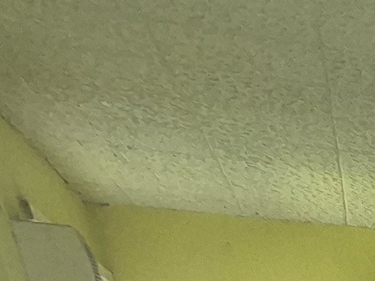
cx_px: 1133
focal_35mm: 88
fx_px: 953
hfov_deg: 11.4
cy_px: 842
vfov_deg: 11.0
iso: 800
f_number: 2.2
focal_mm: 2.2
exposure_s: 1/50
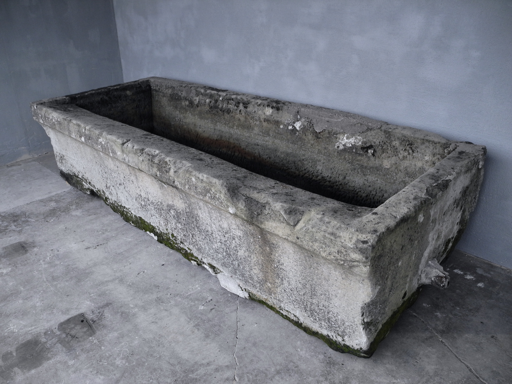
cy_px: 192
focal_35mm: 28
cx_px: 256
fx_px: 414
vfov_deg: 49.7
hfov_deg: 63.4
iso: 100
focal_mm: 6
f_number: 2.8
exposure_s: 1/123
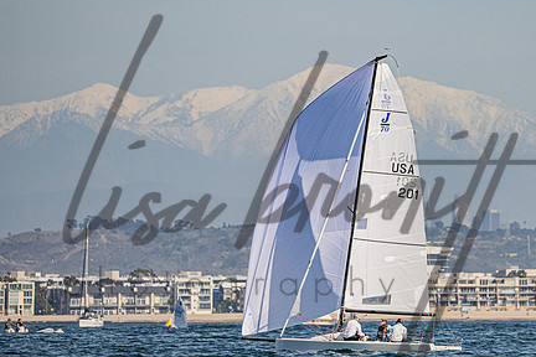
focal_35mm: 552
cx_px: 364
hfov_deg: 3.7
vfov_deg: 2.5
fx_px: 8218
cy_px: 176
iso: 320
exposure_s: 1/5000
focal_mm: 300
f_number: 5.3
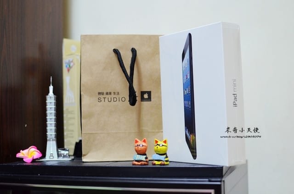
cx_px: 147
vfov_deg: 25.6
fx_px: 428
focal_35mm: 52
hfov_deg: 37.9
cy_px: 97
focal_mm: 35
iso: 1600
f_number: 2.5
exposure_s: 1/125
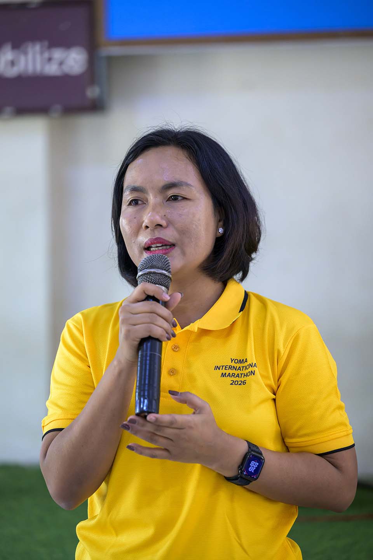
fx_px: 2098
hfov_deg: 10.2
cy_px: 280
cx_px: 186
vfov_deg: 15.2
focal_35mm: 135
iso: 2500
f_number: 2.8
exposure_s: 1/200
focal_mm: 135
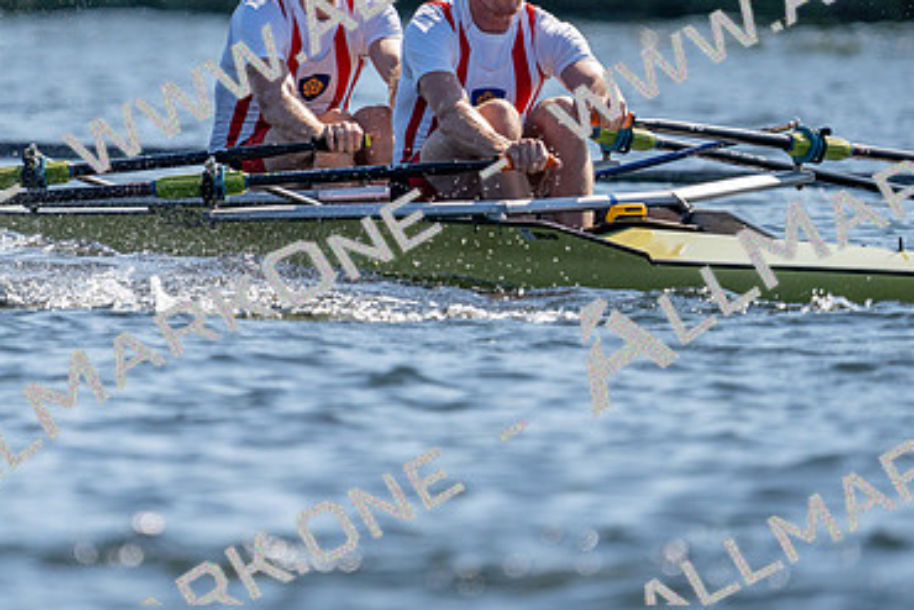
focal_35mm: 773
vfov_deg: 1.8
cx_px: 368
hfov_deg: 2.7
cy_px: 182
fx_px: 19632
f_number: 6.3
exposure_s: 1/1600
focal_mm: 493
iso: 250
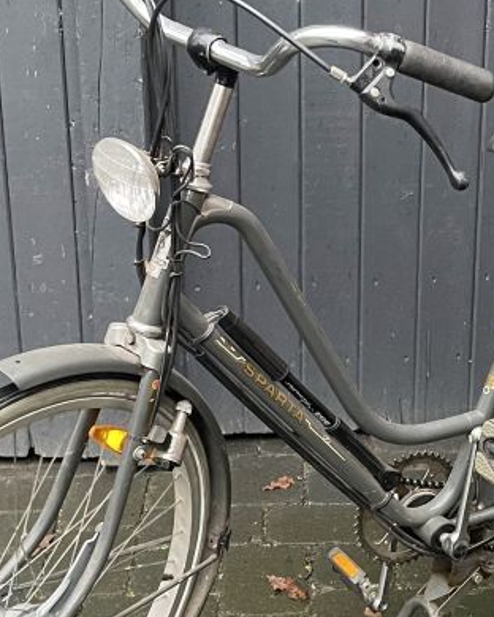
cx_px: 375
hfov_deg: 19.5
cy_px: 346
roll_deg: -1.1
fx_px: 1425
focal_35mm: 78
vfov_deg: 24.4
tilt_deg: -19.9
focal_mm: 4.2
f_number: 1.6
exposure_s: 1/60
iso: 200
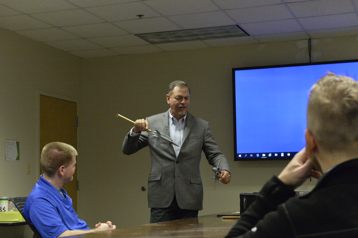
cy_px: 119
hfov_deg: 28.9
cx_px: 179
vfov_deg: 19.4
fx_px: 696
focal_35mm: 70
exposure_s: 1/160
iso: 12800
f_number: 8
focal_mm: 70
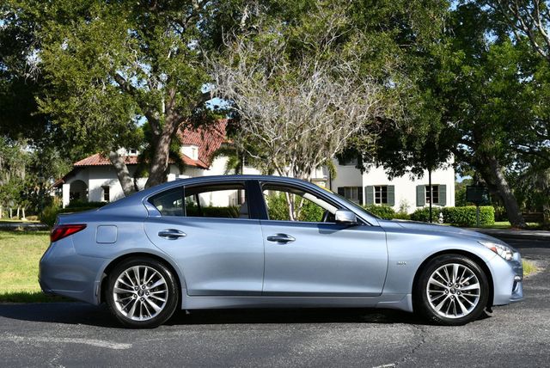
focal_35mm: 44
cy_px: 184
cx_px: 275
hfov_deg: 44.5
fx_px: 673
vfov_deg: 30.6
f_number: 8
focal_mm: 22
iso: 110
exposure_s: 1/250
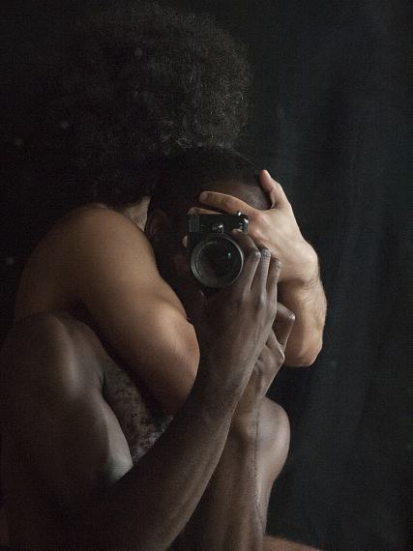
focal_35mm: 90
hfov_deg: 16.4
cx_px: 206
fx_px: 1433
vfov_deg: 21.8
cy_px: 276
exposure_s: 1/60
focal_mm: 45
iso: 1600
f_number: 5.6
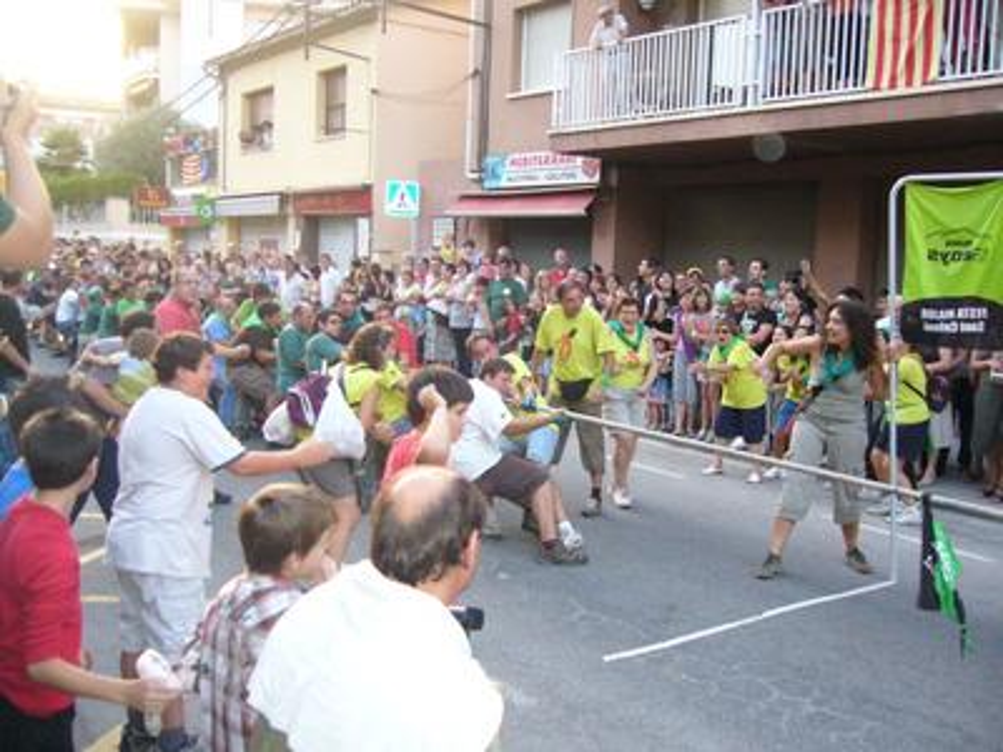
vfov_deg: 40.7
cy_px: 376
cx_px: 502
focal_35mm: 35
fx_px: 1014
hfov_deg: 52.6
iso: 250
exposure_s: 1/60
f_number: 2.8
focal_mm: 5.8
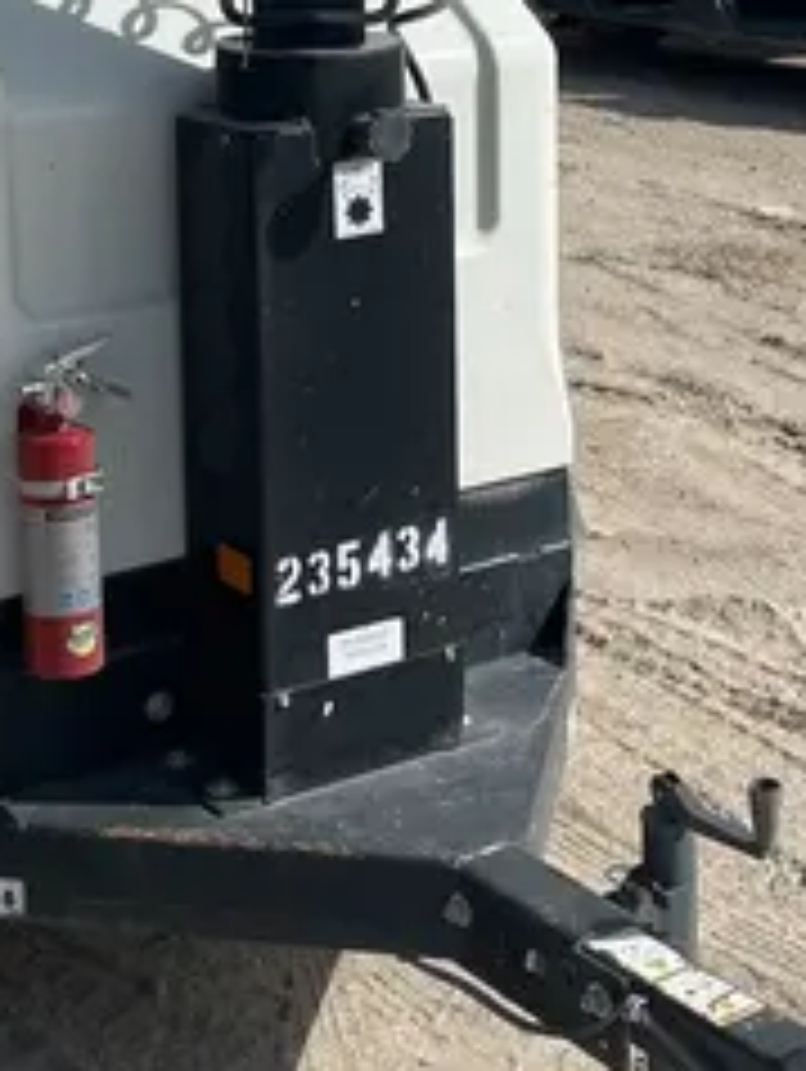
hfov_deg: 18.5
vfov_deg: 23.7
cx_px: 432
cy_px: 97
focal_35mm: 80
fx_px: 2479
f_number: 1.6
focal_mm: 5.1
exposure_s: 1/5848
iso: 50
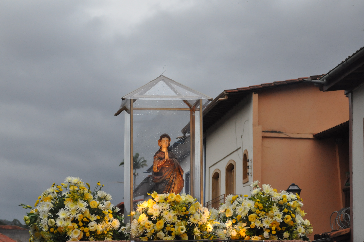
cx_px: 182
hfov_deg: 20.6
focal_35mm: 99
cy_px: 121
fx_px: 1000
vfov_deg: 13.8
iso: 1250
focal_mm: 66
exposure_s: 1/250
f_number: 5.3
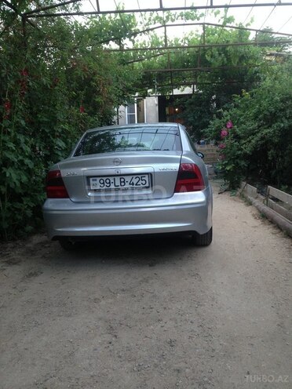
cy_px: 194
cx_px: 146
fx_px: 371
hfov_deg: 42.9
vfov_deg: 55.4
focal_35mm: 33
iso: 125
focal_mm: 4.12
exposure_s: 1/20
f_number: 2.4
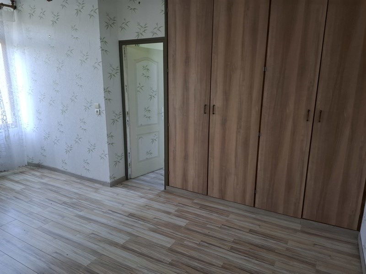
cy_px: 137
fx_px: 243
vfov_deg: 58.9
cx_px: 183
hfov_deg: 73.9
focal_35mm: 23
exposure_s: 1/100
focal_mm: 5.54
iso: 250
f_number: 1.8
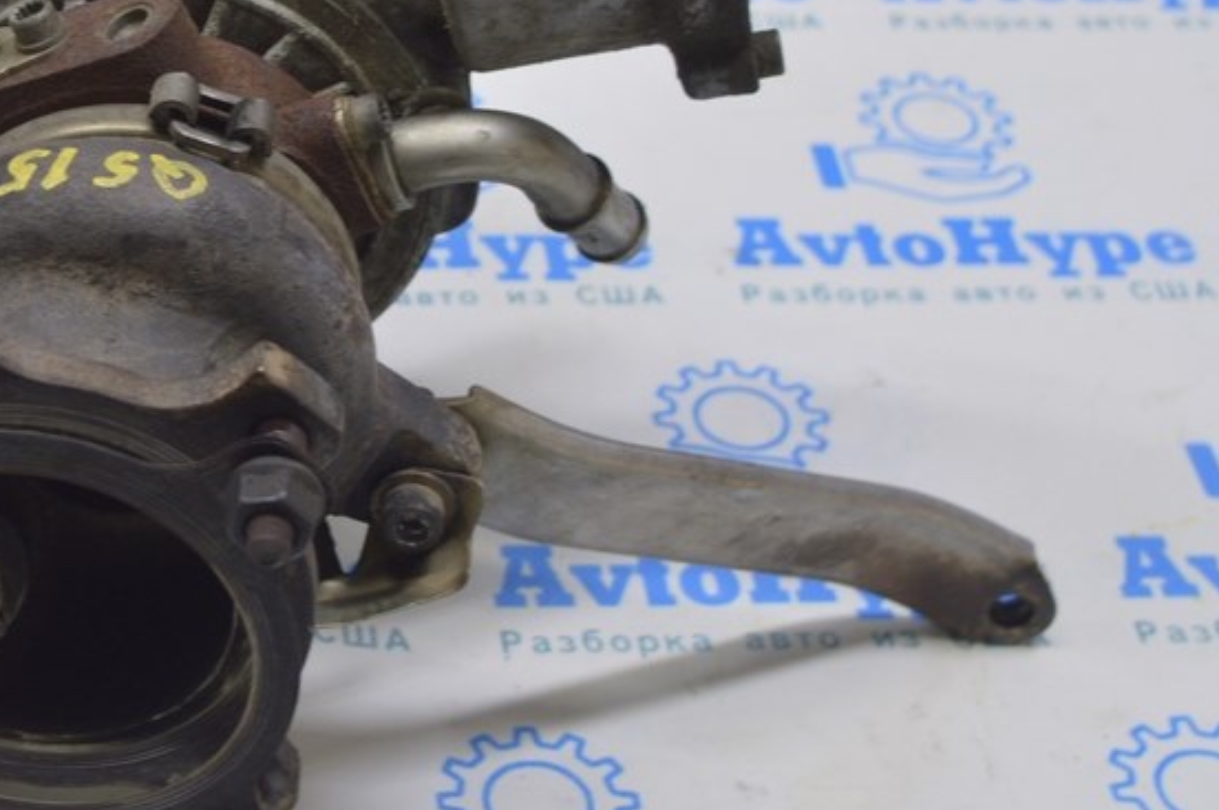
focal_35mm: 89
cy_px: 186
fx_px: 3011
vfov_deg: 15.3
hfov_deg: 22.4
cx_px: 128
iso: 400
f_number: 5.6
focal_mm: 32
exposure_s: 1/25
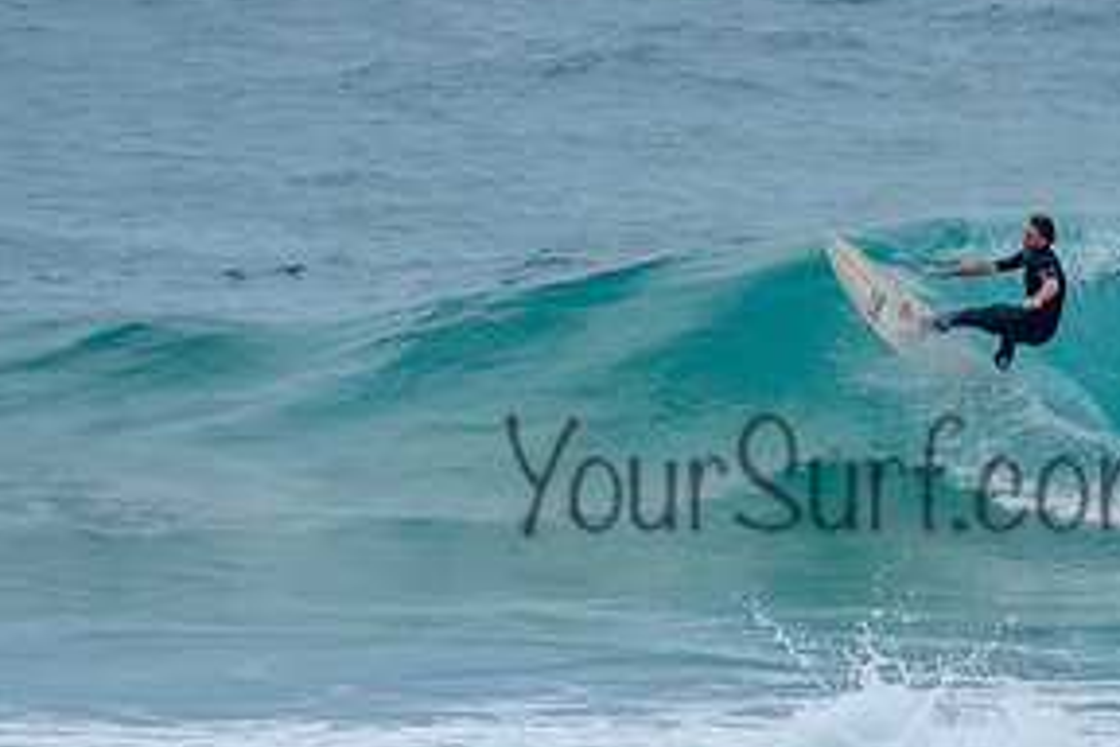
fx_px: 34468
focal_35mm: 1108
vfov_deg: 1.2
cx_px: 861
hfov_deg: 1.9
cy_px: 207
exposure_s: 1/2000
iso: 200
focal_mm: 400
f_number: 5.6
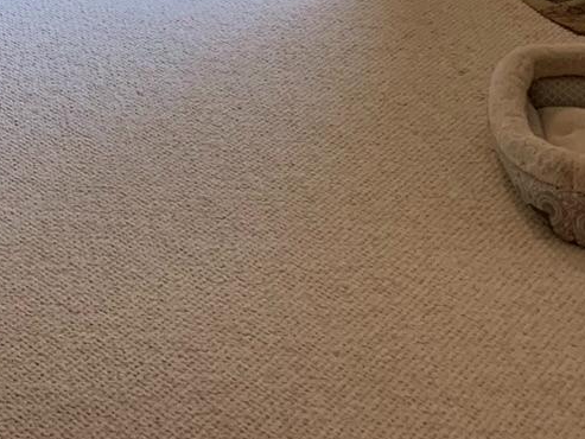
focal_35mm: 108
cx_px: -320
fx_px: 1826
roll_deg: -0.5
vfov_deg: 12.2
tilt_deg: -9.8
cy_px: -426
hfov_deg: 16.4
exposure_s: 1/60
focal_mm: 4.25
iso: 80
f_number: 1.8
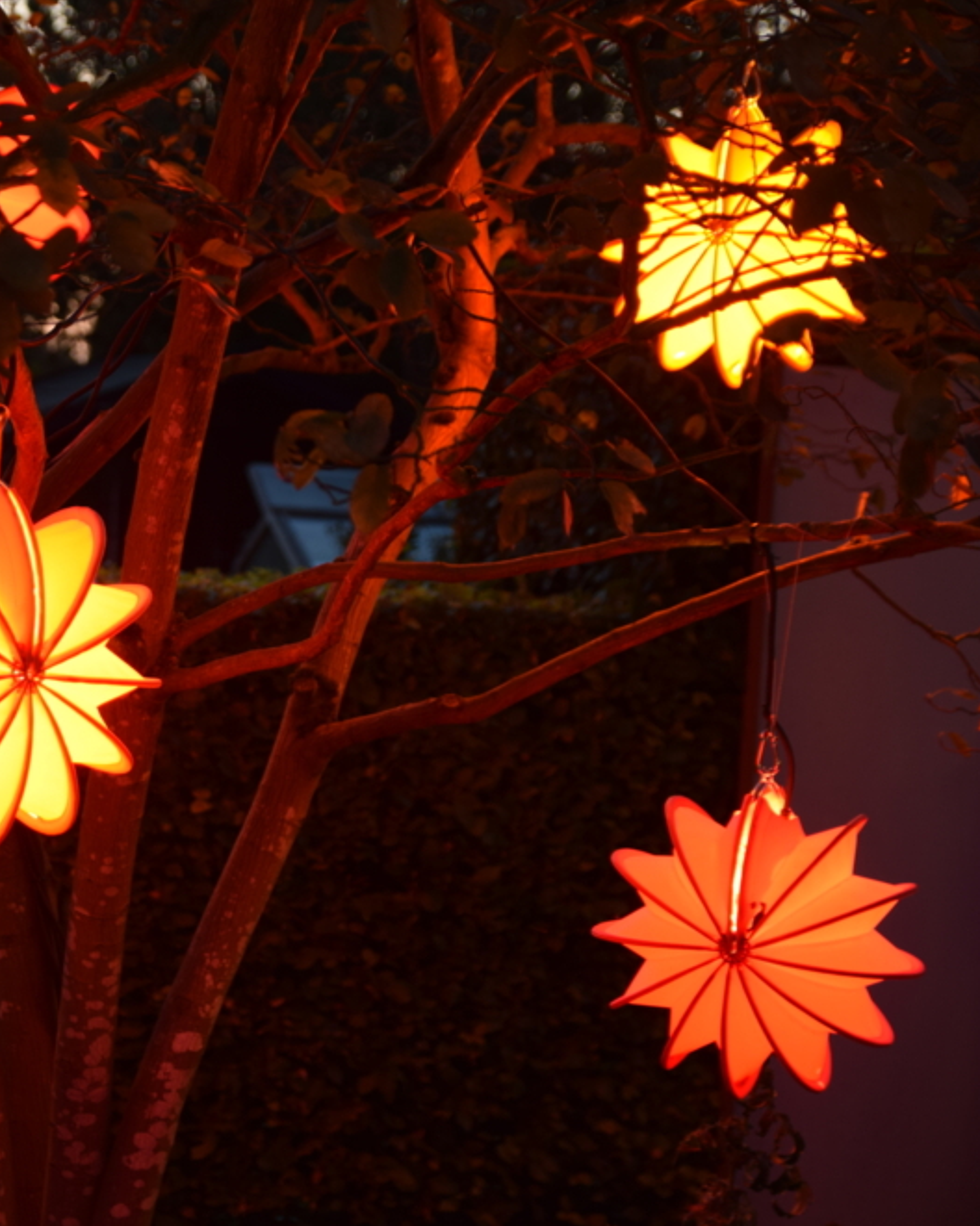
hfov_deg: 18.6
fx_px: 2939
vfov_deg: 23.6
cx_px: 84
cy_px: 615
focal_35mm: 81
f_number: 2.8
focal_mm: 38
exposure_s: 1/8
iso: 200
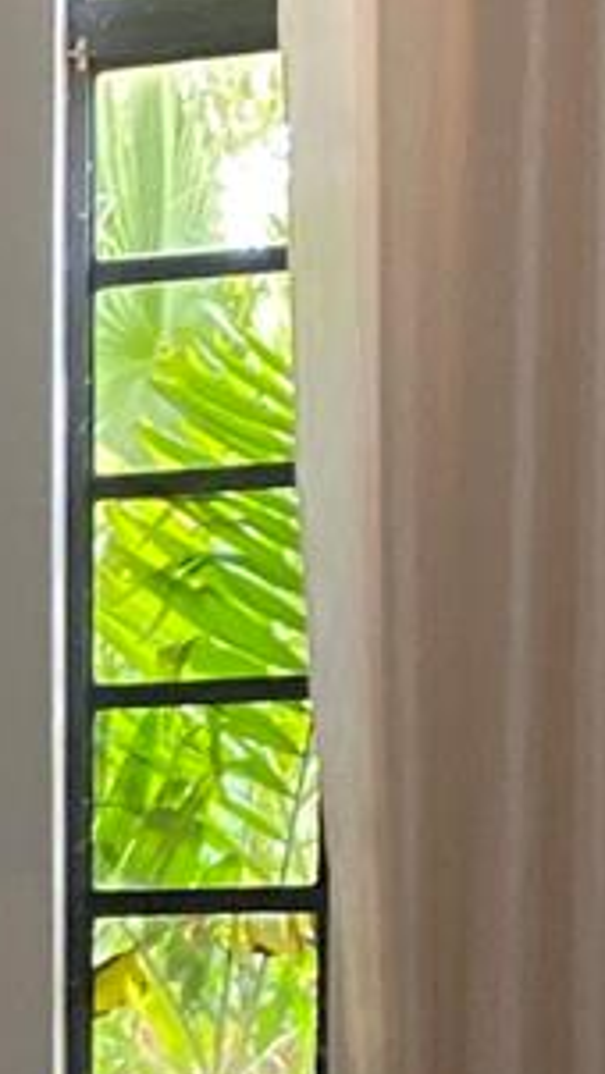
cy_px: 1551
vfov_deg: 13.6
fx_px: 4276
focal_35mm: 150
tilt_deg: -10.1
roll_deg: +3.7
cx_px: -1384
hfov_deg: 7.0
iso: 320
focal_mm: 4.25
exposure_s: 1/60
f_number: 1.8
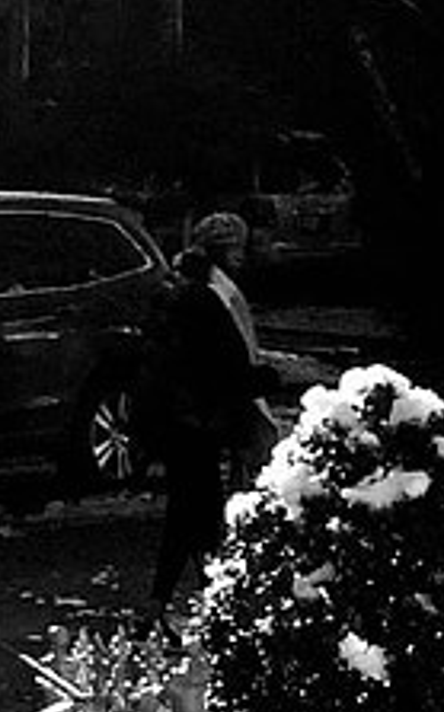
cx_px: 217
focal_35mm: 221
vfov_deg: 9.5
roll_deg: -0.8
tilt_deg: -2.7
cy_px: 431
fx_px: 4287
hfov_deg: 5.9
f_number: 2.2
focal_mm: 4.15
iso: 32
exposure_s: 1/2475
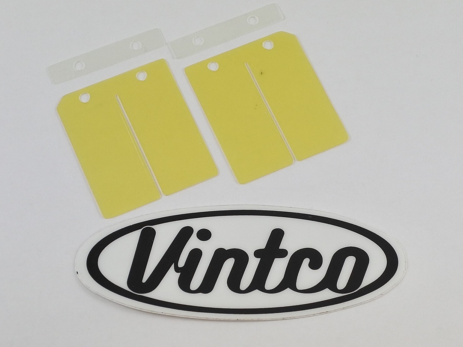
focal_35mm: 42
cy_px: 164
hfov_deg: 44.8
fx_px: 562
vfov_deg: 34.3
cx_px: 237
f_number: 4
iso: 400
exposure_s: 1/250
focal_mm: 13.7
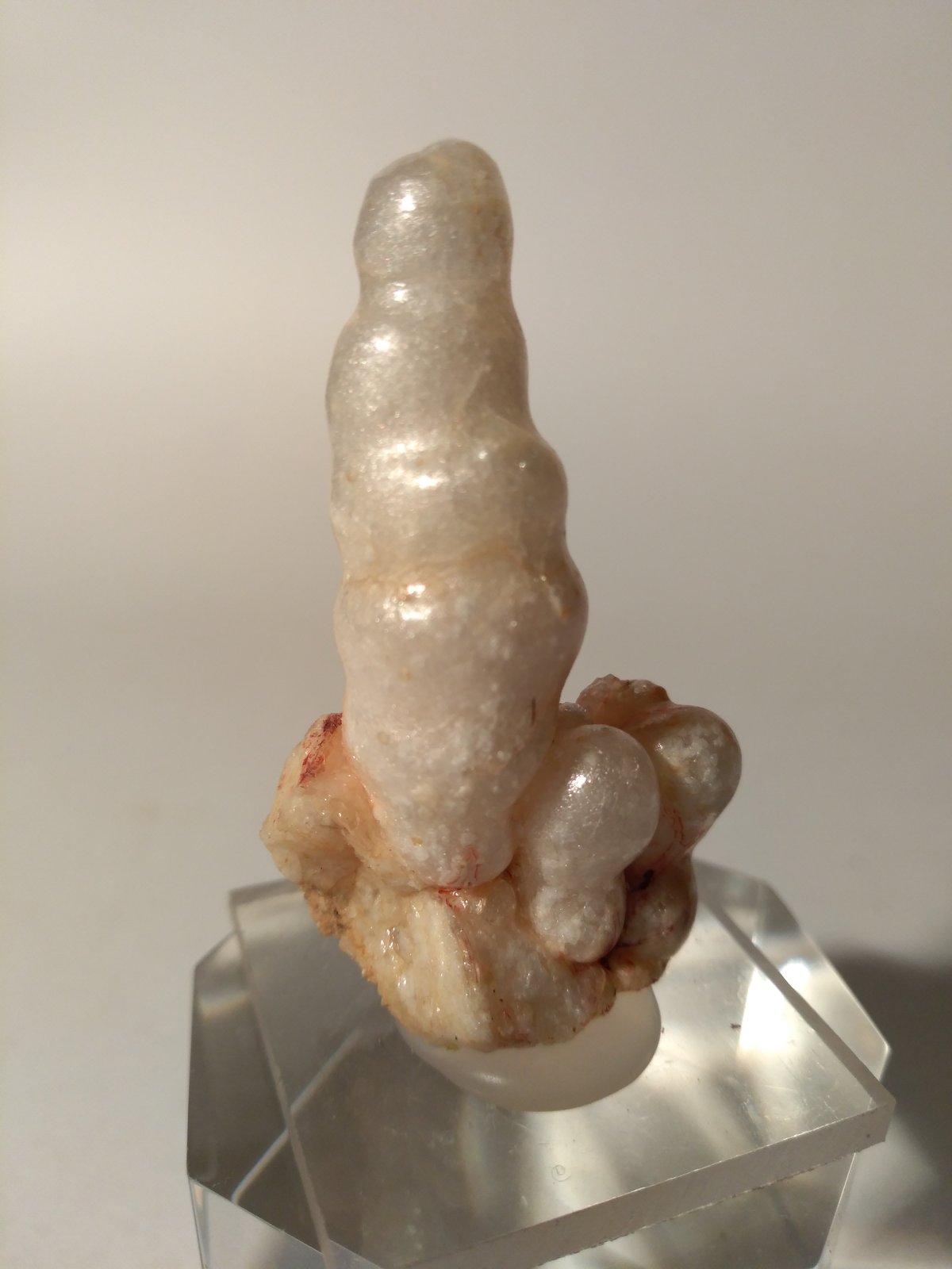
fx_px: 953
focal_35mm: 26
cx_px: 476
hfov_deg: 53.1
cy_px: 634
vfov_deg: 67.3
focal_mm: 3.54
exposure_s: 1/100
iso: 170
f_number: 2
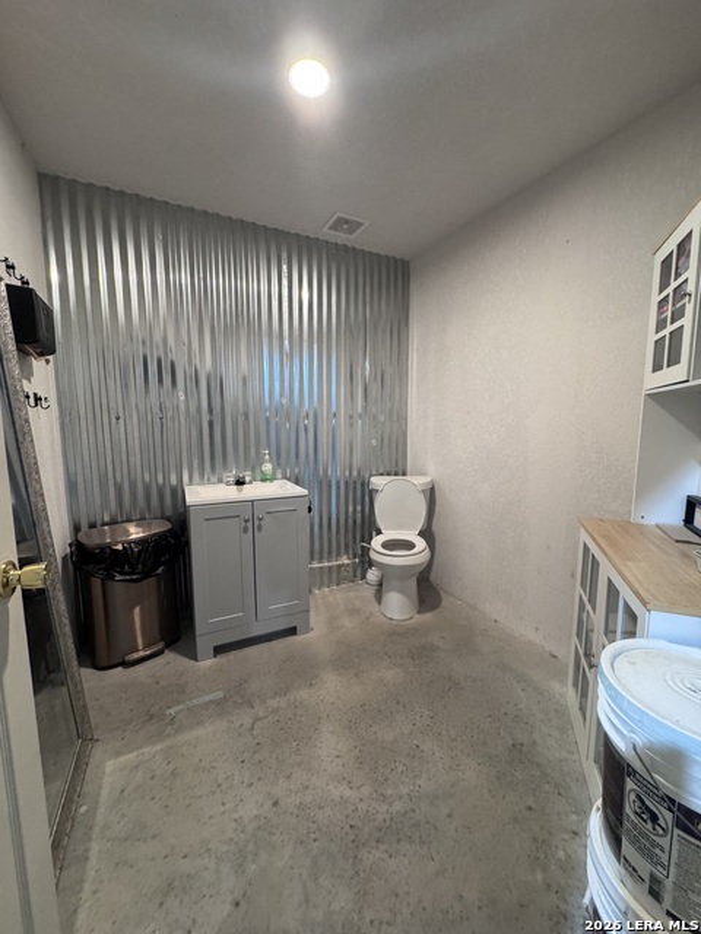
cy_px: 467
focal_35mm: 14
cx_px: 350
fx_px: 378
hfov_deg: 85.7
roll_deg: +0.4
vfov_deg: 102.1
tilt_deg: -6.8
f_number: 2.2
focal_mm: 2.22
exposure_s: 1/60
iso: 400
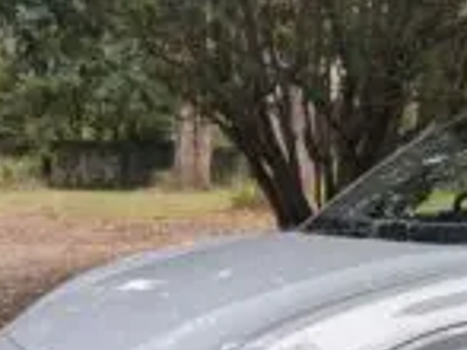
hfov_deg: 28.8
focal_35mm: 62
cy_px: 415
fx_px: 836
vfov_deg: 21.9
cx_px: 492
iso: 42
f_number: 1.85
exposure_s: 1/224
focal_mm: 6.81
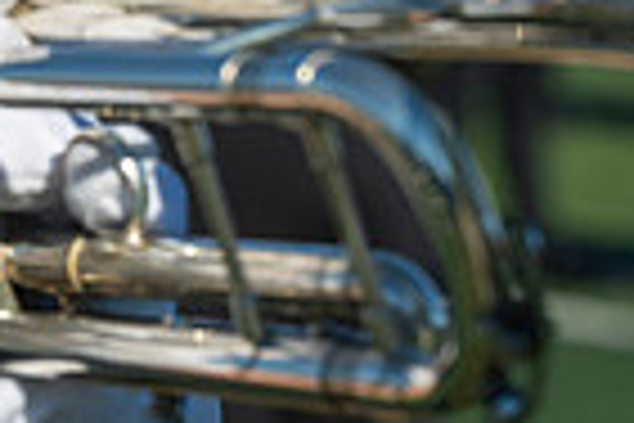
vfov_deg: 4.8
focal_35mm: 287
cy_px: 164
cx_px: -517
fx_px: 5054
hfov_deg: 7.0
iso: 250
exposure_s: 1/2000
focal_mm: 70
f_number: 5
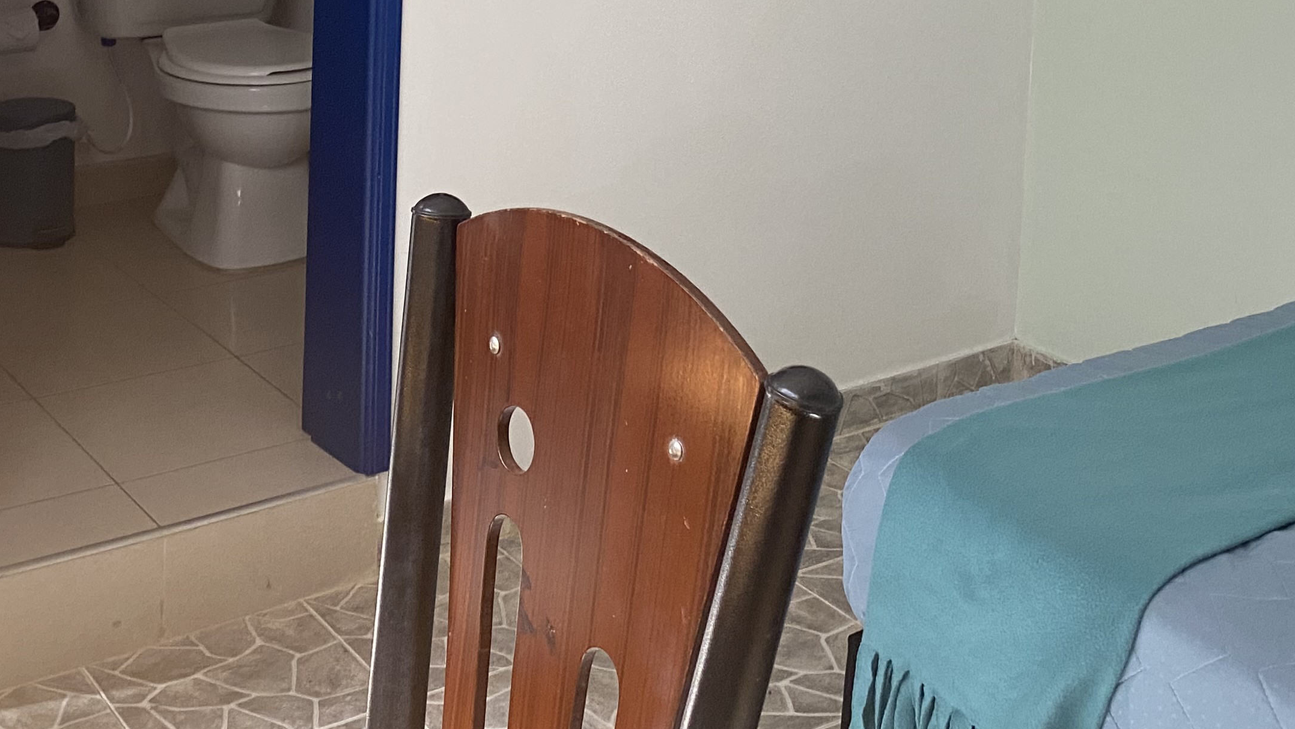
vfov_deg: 21.3
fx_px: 1820
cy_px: -106
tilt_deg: -6.8
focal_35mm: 53
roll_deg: -1.5
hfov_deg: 39.1
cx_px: 556
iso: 125
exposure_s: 1/99
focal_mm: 4.25
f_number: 1.8
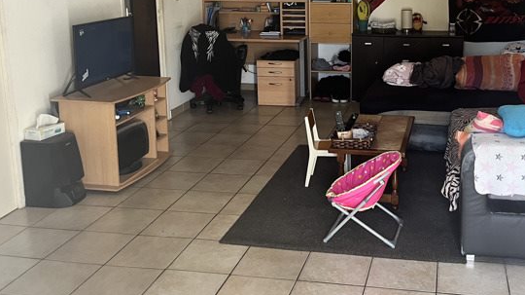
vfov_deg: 27.9
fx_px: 584
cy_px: 76
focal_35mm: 42
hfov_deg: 47.6
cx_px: 352
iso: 160
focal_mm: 5.1
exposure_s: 1/60
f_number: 1.6
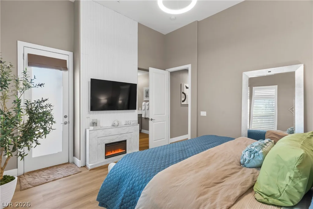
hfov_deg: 93.3
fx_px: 148
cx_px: 156
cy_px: 104
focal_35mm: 17
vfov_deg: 70.5
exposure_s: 1/1.67
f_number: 8
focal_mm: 17
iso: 400
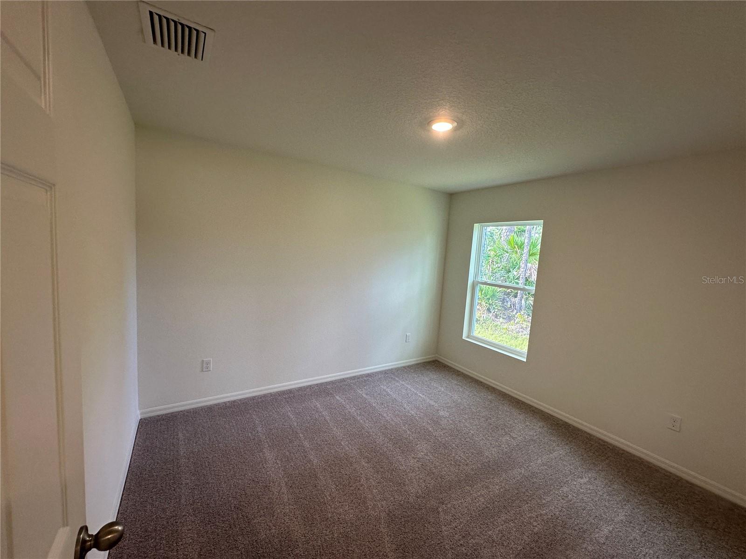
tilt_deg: -6.0
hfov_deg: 102.1
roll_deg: -4.1
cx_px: 373
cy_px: 280
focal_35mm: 14
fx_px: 302
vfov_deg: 85.7
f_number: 2.2
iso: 160
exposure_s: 1/120
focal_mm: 2.22
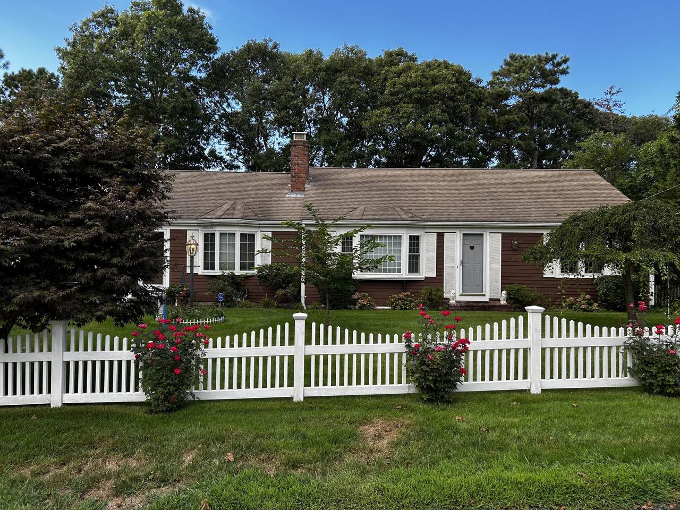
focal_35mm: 26
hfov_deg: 67.3
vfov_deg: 53.1
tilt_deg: +1.0
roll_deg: -0.1
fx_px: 511
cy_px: 255
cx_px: 340
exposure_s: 1/480
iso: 50
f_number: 1.5
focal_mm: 5.7
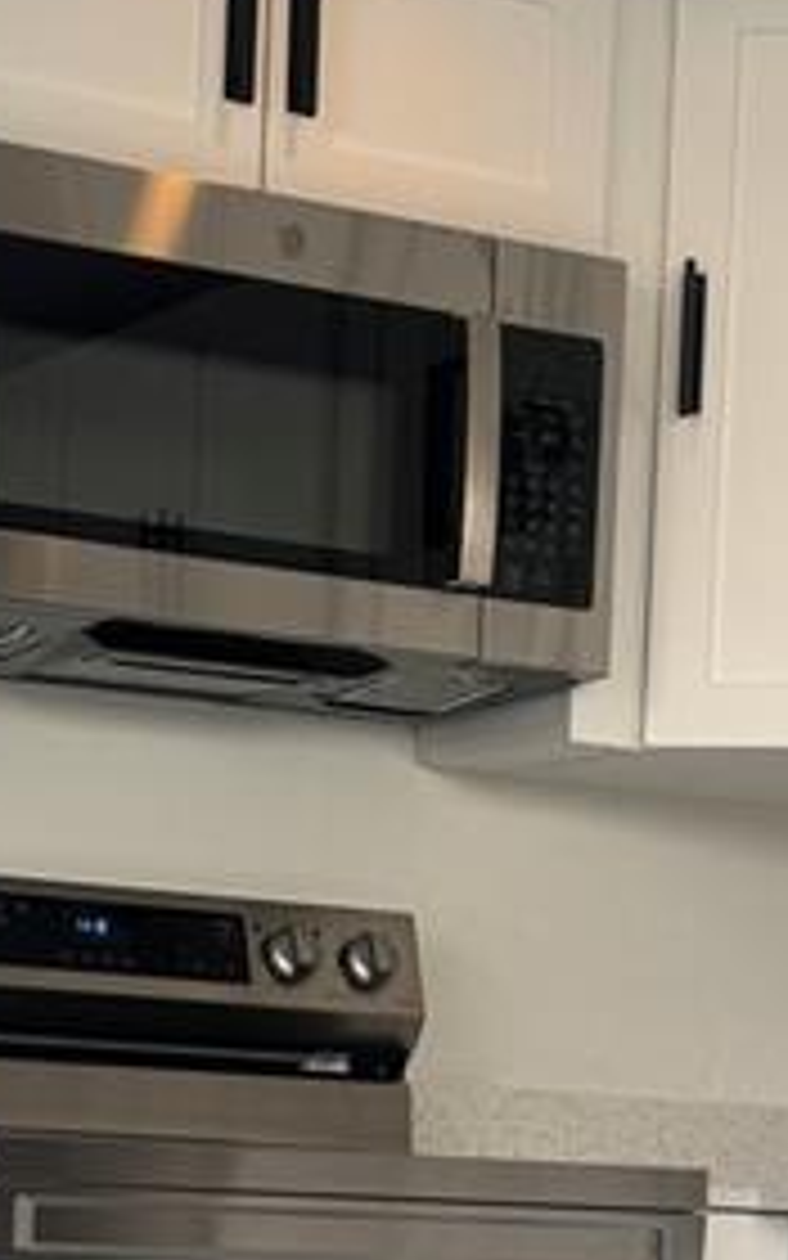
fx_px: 3745
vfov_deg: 18.1
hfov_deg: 12.0
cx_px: 450
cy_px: 1552
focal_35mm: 109
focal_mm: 6.76
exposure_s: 1/270
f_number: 1.78
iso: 64
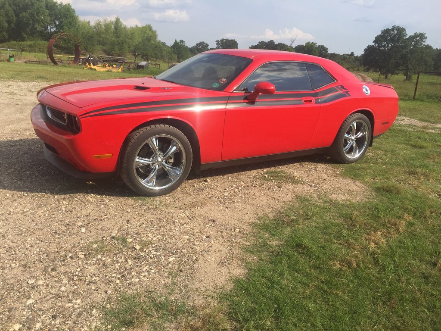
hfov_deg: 61.7
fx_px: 369
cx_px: 220
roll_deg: -3.7
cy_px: 166
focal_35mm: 29
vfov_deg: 48.2
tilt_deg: -16.4
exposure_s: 1/2198
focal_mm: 4.15
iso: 32
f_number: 2.2
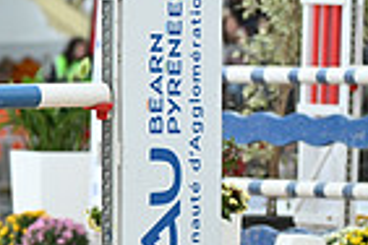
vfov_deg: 1.4
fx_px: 10078
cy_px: 30
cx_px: -316
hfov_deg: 2.1
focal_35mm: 986
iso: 1800
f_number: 4.5
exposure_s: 1/1250
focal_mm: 240
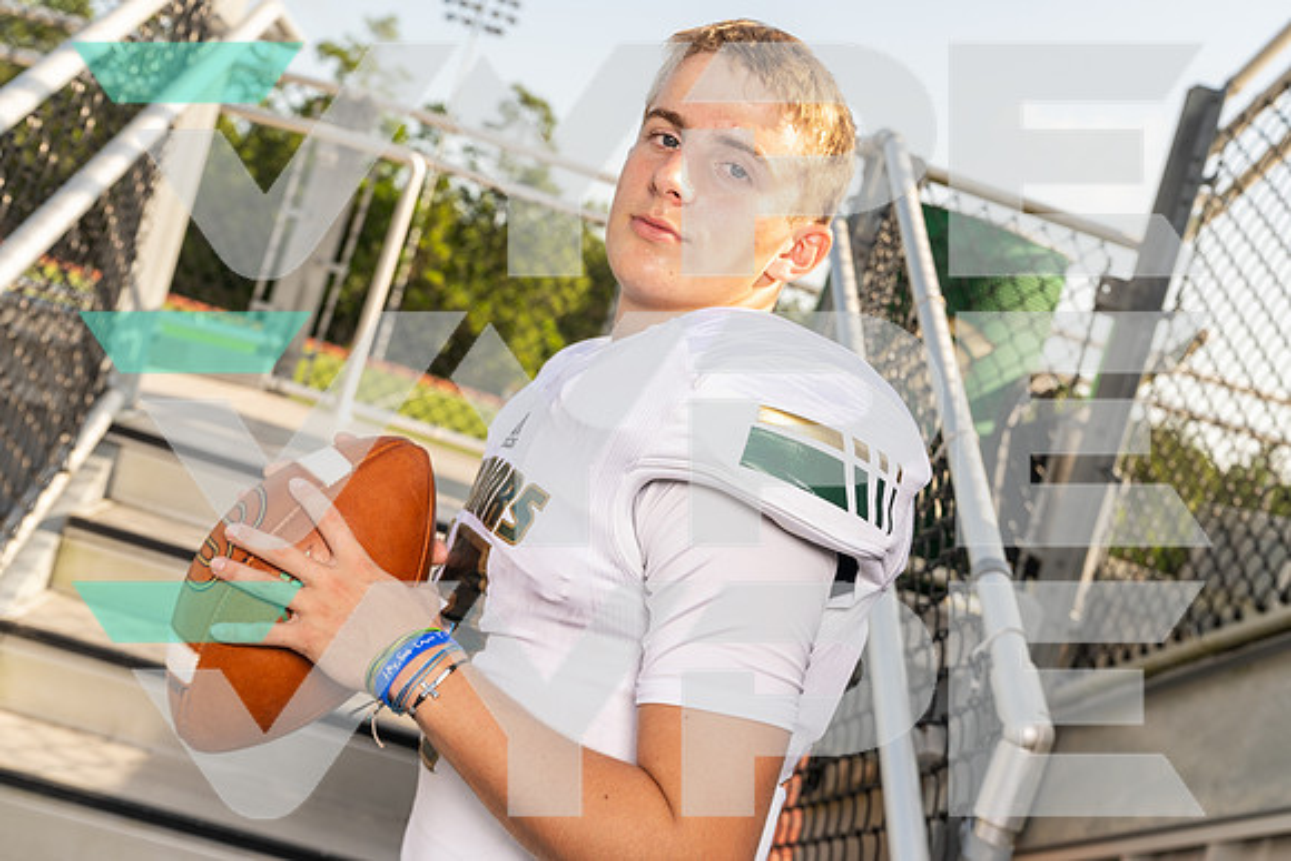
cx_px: 646
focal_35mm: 43
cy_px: 430
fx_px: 1542
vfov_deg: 31.2
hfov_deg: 45.4
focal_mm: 43
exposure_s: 1/250
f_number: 5.6
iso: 125
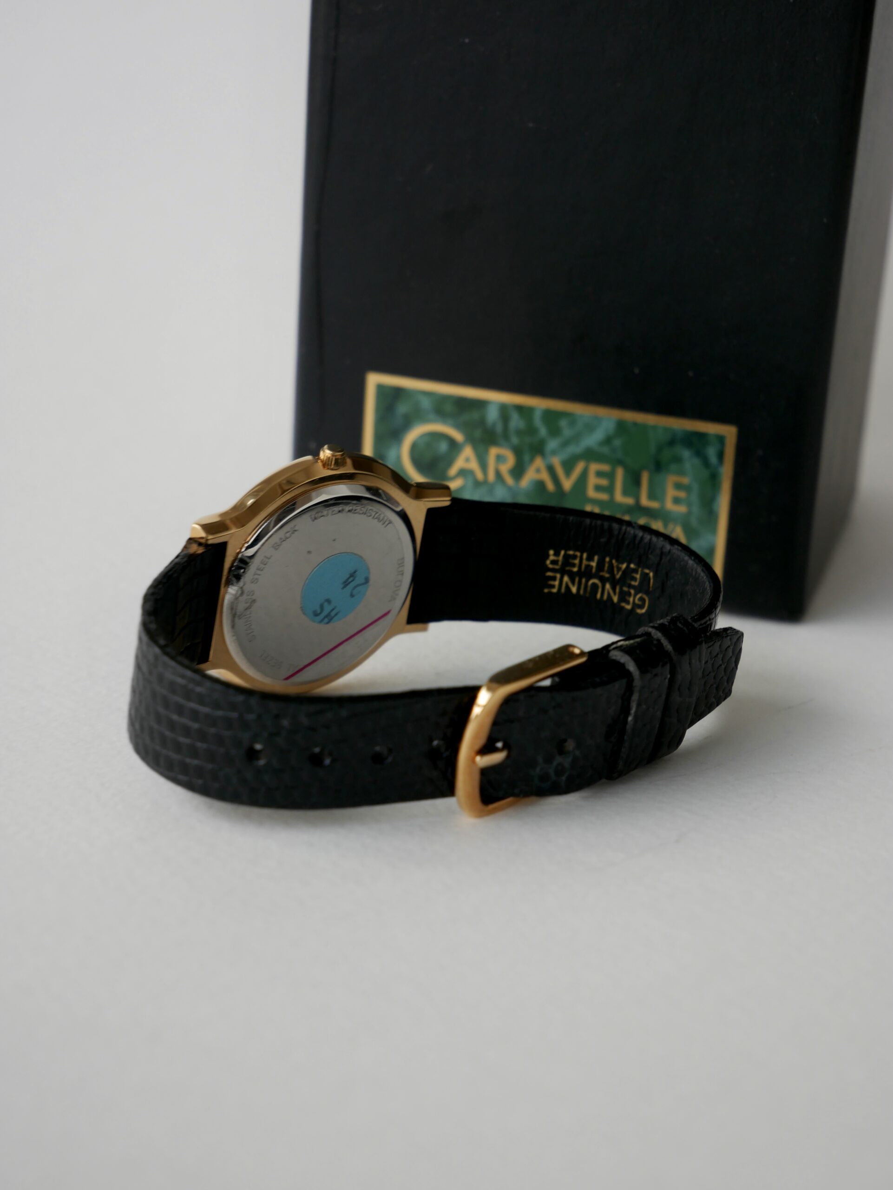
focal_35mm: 92
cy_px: 595
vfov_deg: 21.3
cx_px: 446
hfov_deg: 16.1
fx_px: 3162
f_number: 5.6
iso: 200
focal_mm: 46
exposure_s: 1/100
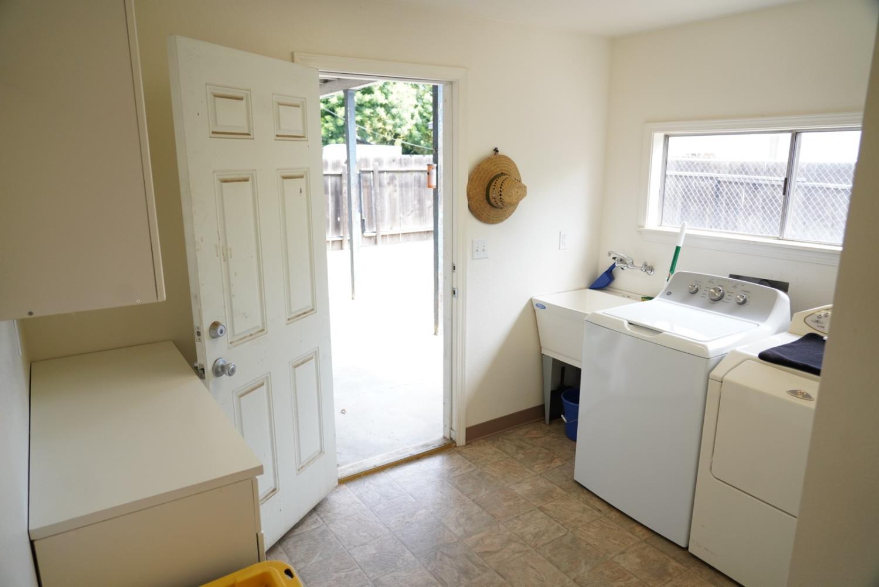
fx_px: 586
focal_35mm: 24
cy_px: 294
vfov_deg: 53.2
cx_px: 440
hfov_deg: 73.7
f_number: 4
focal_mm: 24
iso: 1600
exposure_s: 1/640
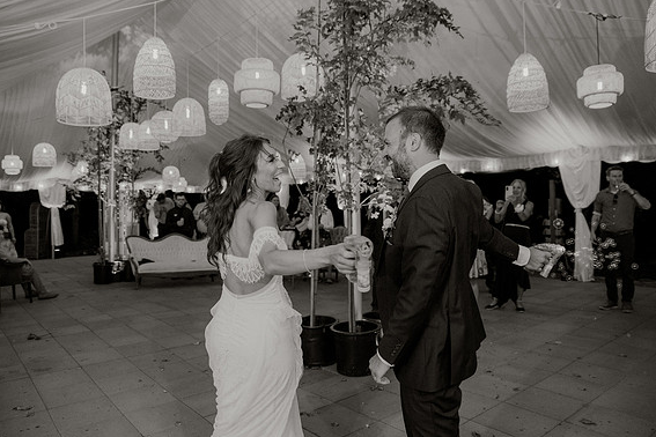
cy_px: 210
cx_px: 307
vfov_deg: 49.5
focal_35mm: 26
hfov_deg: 69.3
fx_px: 474
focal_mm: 24
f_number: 2.8
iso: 2500
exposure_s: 1/200
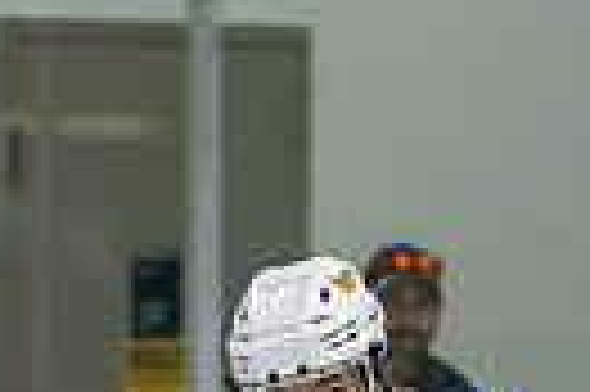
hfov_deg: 2.9
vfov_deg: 1.9
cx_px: -196
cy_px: 984
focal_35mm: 718
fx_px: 11753
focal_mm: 105
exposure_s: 1/640
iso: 2000
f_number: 3.2
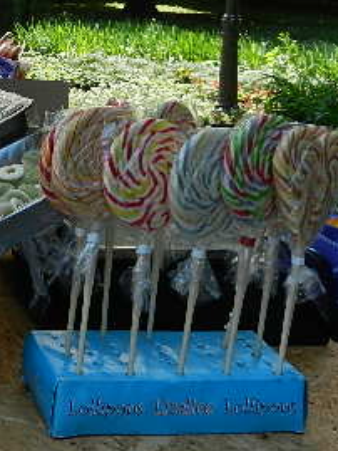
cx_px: -30
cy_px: 80
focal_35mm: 69
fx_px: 898
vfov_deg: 27.5
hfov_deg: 20.4
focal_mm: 5.1
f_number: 3.6
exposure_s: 1/500
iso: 160
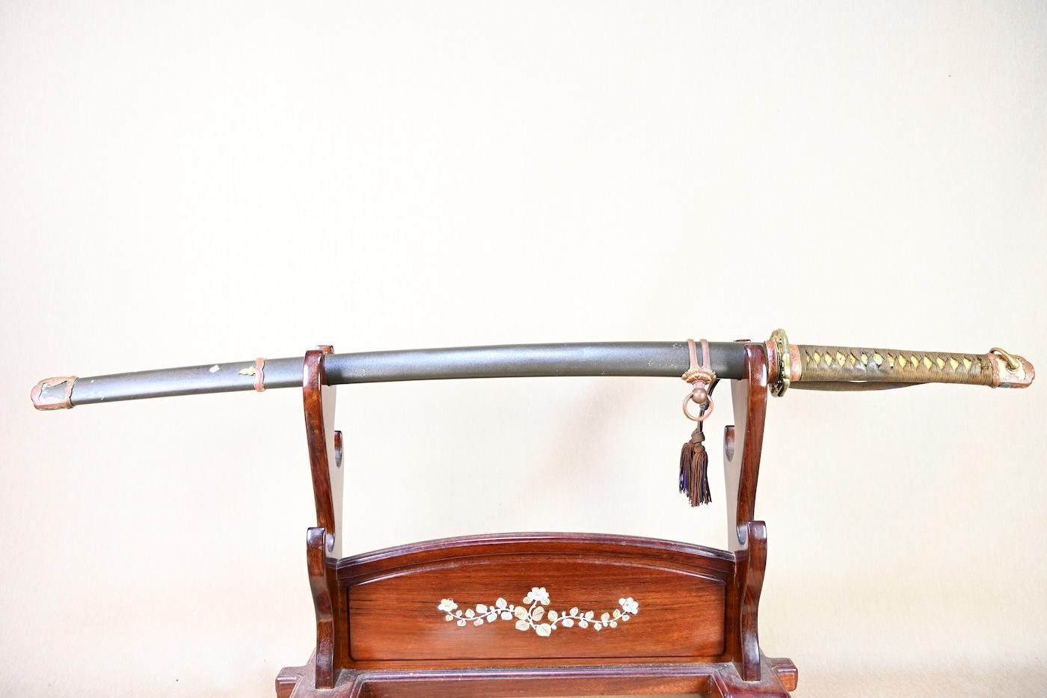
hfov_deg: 63.2
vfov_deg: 44.6
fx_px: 851
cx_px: 524
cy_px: 349
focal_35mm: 29
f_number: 3.5
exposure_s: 1/3
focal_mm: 19.5
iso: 100
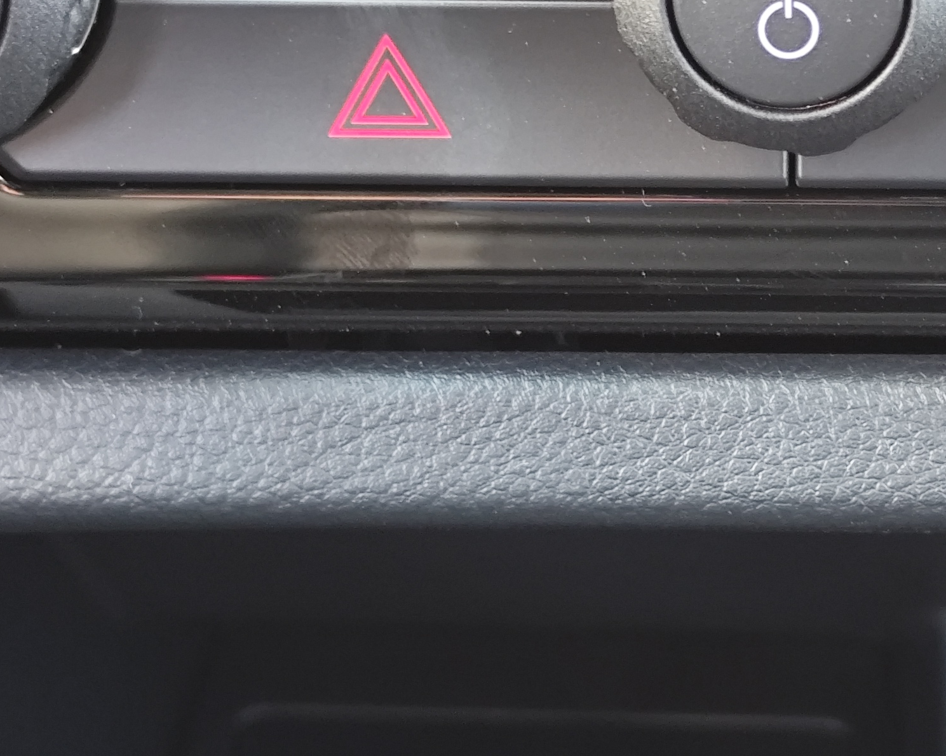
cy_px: 265
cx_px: 812
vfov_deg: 12.5
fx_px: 3444
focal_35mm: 123
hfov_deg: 15.5
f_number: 1.65
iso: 400
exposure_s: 1/25
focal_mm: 6.19
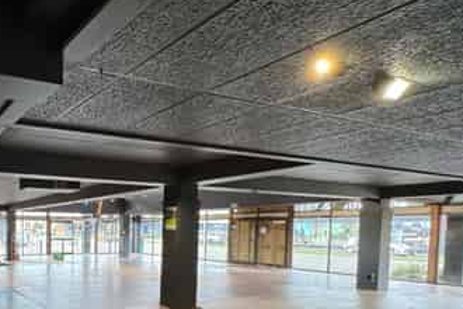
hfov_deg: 55.4
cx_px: 48
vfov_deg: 42.8
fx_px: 373
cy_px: 251
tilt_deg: -2.2
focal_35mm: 29
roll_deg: +0.3
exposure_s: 1/100
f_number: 2.2
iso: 80
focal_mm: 2.22
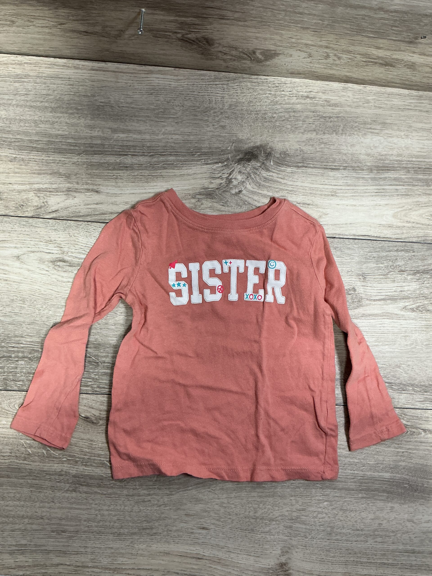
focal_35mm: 29
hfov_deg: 48.2
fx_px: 483
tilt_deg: -83.4
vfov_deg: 61.7
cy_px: 288
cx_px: 216
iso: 64
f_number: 1.8
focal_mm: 3
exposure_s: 1/60
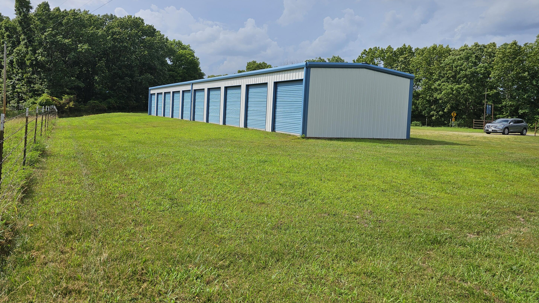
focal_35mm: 26
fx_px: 372
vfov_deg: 44.2
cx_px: 261
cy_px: 128
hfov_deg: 71.9
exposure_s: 1/1372
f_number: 1.7
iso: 10
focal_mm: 6.3
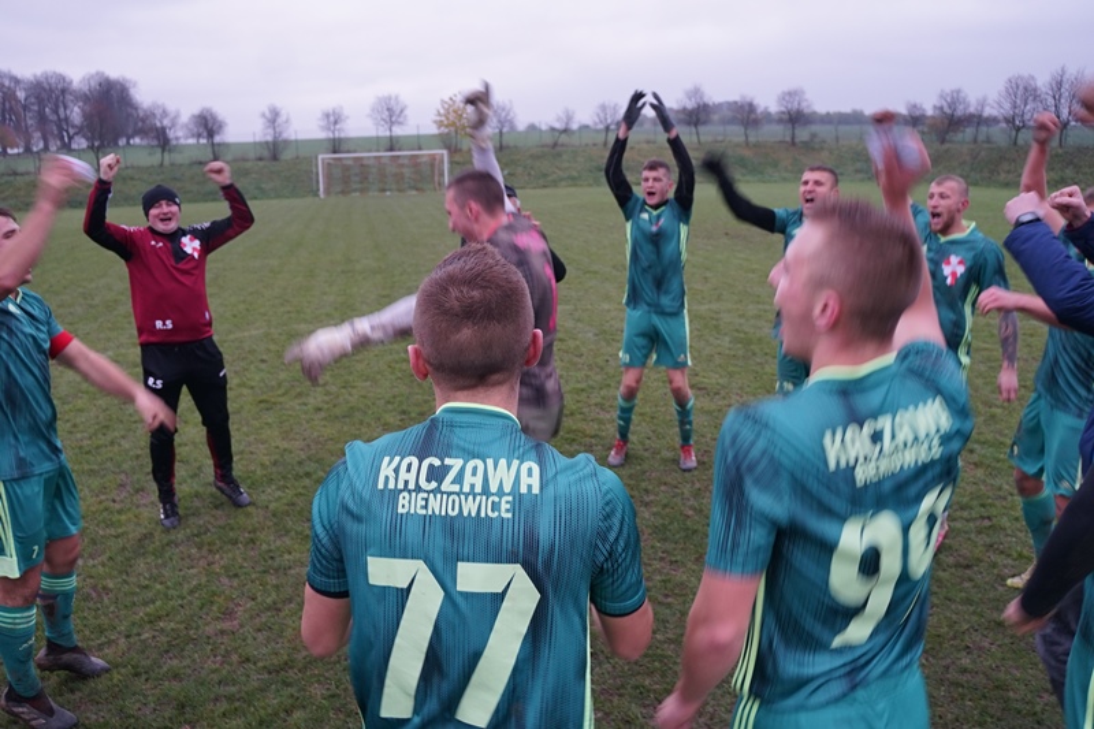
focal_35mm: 27
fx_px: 820
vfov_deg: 47.9
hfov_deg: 67.4
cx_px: 547
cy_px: 364
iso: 400
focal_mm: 18
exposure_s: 1/60
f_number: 4
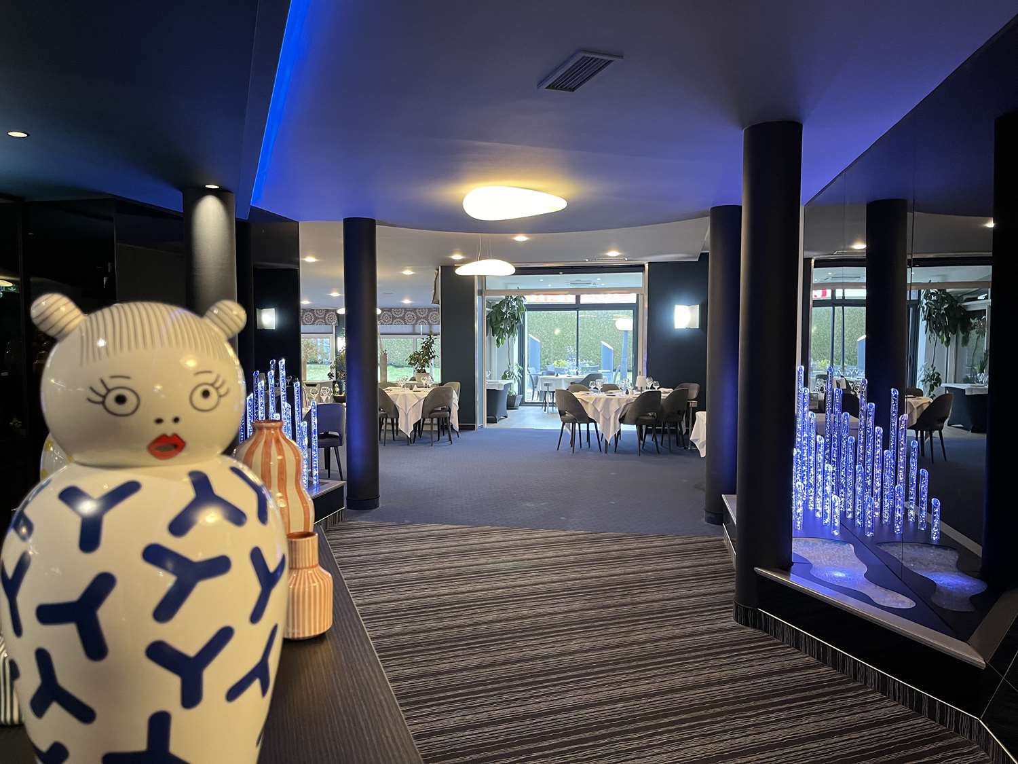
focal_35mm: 26
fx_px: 765
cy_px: 382
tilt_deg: -3.4
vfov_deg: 53.1
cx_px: 509
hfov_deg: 67.3
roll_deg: +0.1
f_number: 1.6
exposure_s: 1/57
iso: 200
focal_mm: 5.1
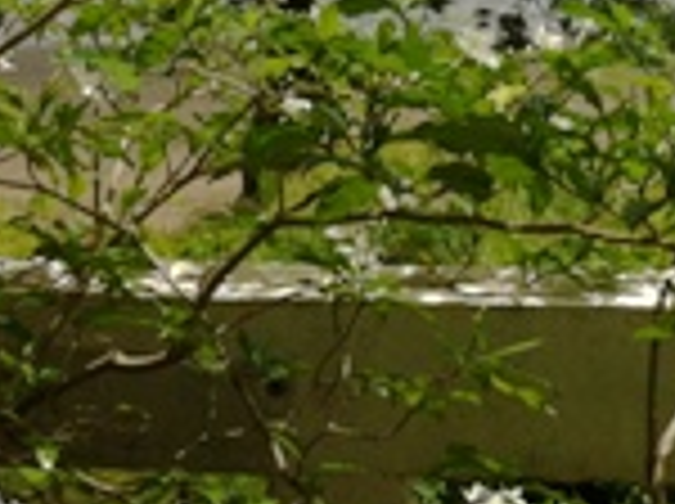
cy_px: -252
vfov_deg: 9.6
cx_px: 706
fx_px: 2901
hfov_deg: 13.1
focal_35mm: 149
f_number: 2.8
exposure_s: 1/2155
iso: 80
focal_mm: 3.85
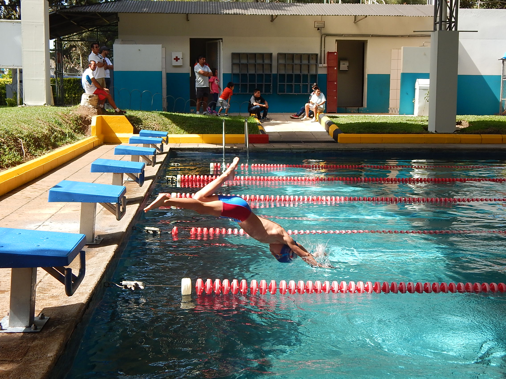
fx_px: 702
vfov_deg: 30.3
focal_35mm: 48
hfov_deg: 39.7
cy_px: 190
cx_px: 253
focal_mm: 8.6
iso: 125
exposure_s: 1/400
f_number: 3.7
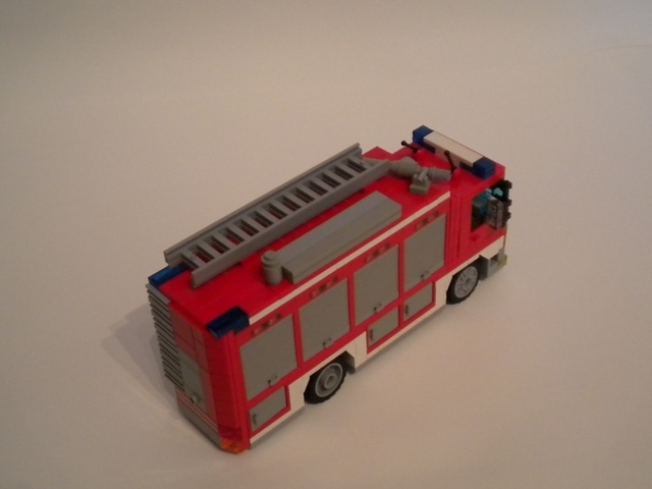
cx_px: 326
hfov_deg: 45.8
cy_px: 244
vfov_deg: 35.1
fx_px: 772
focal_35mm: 41
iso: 400
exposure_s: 1/13.6
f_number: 3.5
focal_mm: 7.4
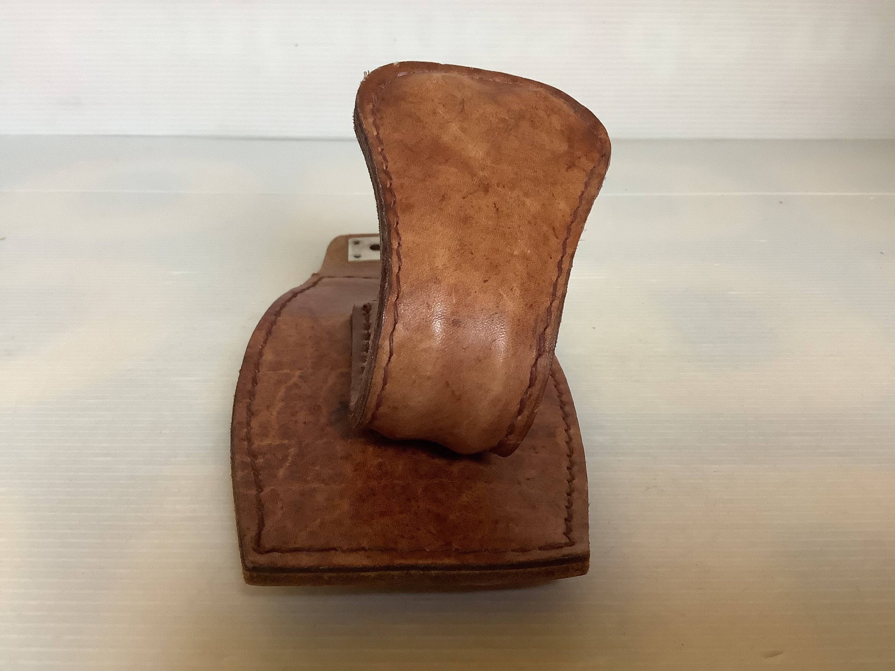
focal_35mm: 31
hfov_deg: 58.4
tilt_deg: -28.4
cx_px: 448
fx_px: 802
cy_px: 336
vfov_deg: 45.4
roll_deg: +0.1
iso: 250
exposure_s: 1/60
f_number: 2.4
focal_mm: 3.3
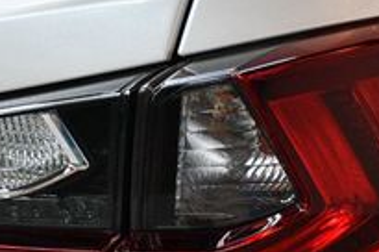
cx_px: 118
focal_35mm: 178
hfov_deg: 11.6
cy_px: 176
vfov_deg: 7.7
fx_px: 1871
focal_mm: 38
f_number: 4.2
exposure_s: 1/125
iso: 1800
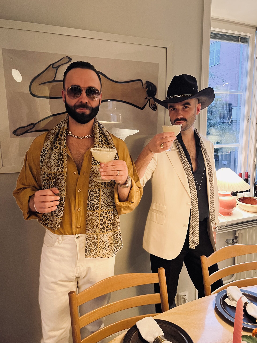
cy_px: 172
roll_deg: +1.2
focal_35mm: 26
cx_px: 128
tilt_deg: -8.5
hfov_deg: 53.1
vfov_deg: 67.3
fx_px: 257
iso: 800
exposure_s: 1/25
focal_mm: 5.7
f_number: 1.5
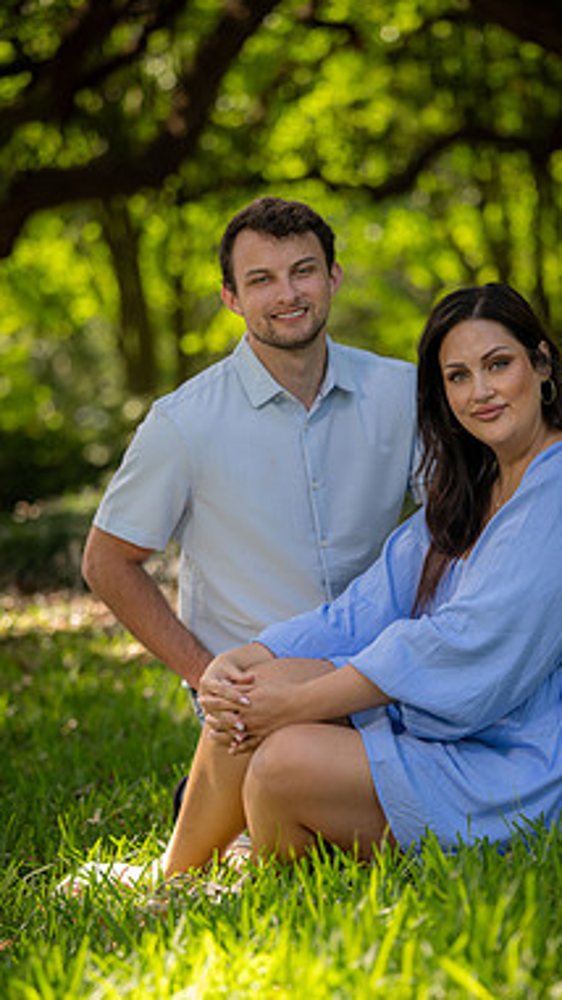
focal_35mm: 120
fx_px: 3183
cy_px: 551
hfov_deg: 10.1
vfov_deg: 17.9
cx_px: 349
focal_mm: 97
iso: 100
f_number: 3.2
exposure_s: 1/125
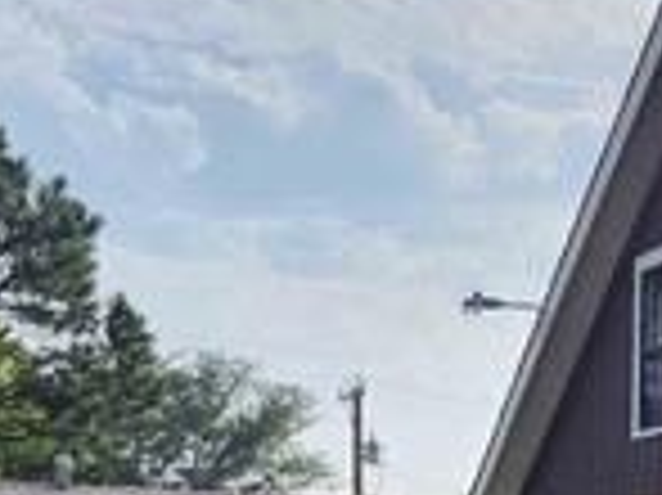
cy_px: 724
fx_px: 1911
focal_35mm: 100
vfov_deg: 13.9
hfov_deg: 19.2
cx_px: 630
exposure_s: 1/2497
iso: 25
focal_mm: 5.54
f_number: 1.8
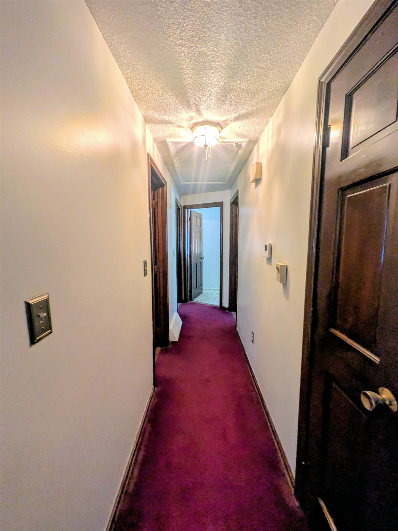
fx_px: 215
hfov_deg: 85.7
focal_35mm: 14
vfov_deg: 102.1
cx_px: 199
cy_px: 266
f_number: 2.2
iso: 211
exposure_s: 1/30
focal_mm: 1.85
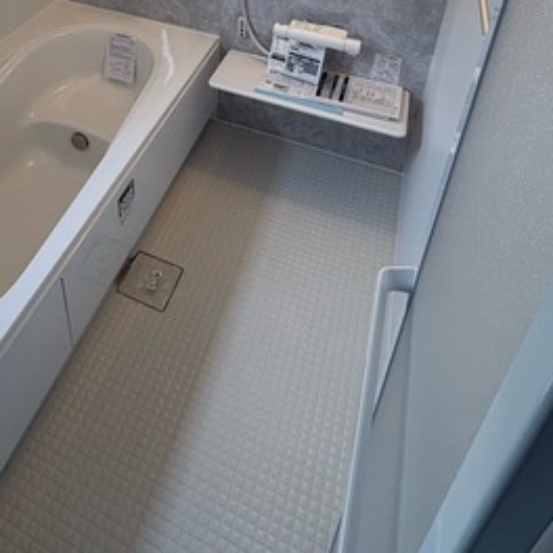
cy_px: -13
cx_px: 178
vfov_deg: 44.9
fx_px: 542
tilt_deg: -26.5
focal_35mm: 30
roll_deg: -0.4
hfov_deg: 52.8
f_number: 2.2
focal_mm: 2.22
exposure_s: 1/100
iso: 125
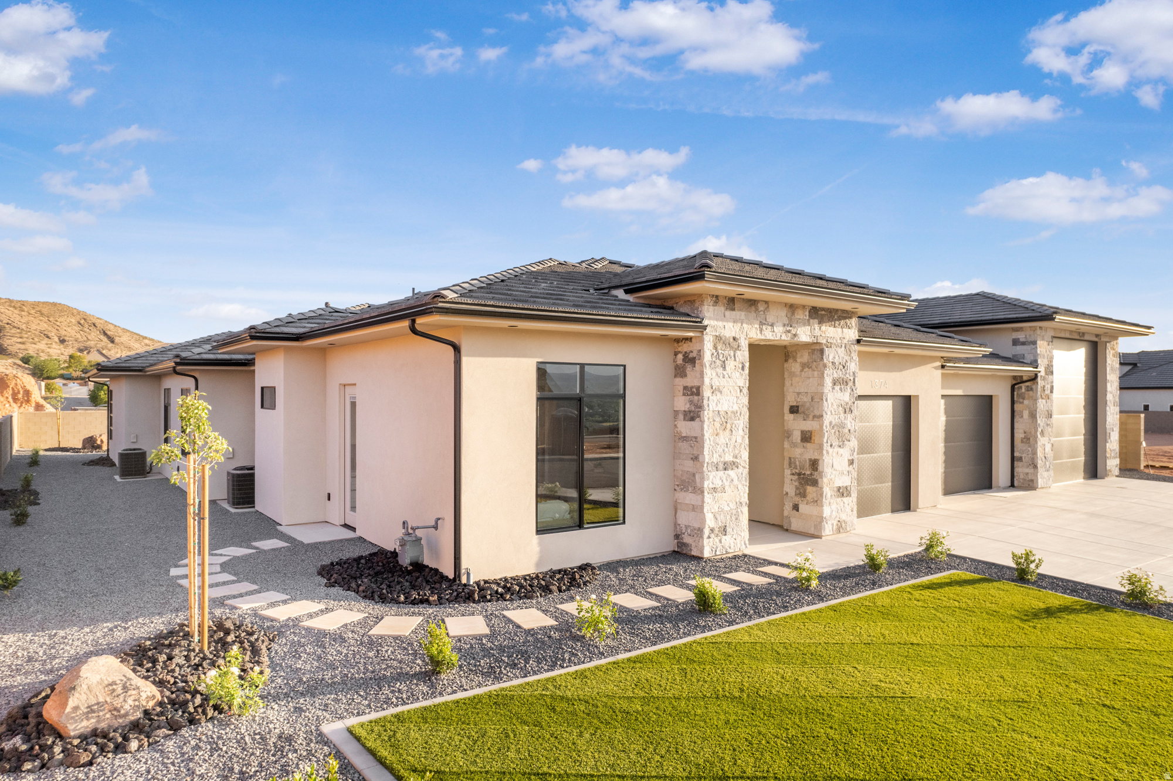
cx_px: 586
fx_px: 717
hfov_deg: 78.6
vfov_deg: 57.2
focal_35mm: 22
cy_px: 390
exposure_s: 1/160
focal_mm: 8.38
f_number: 2.8
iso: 100
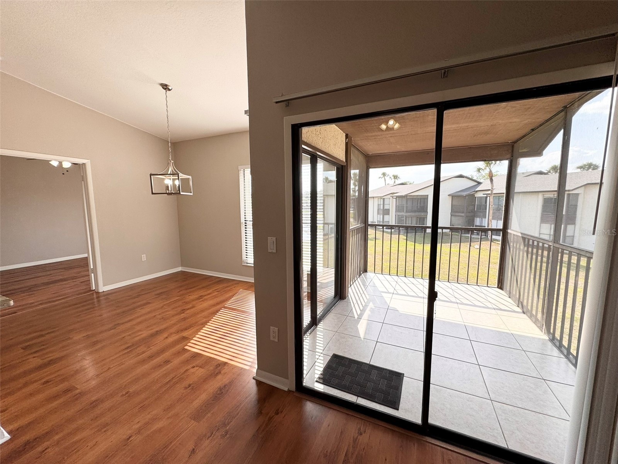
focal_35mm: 14
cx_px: 309
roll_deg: +0.7
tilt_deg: -6.1
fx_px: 250
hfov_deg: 102.1
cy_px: 232
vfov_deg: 85.7
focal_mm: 2.22
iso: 40
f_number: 2.2
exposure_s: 1/371
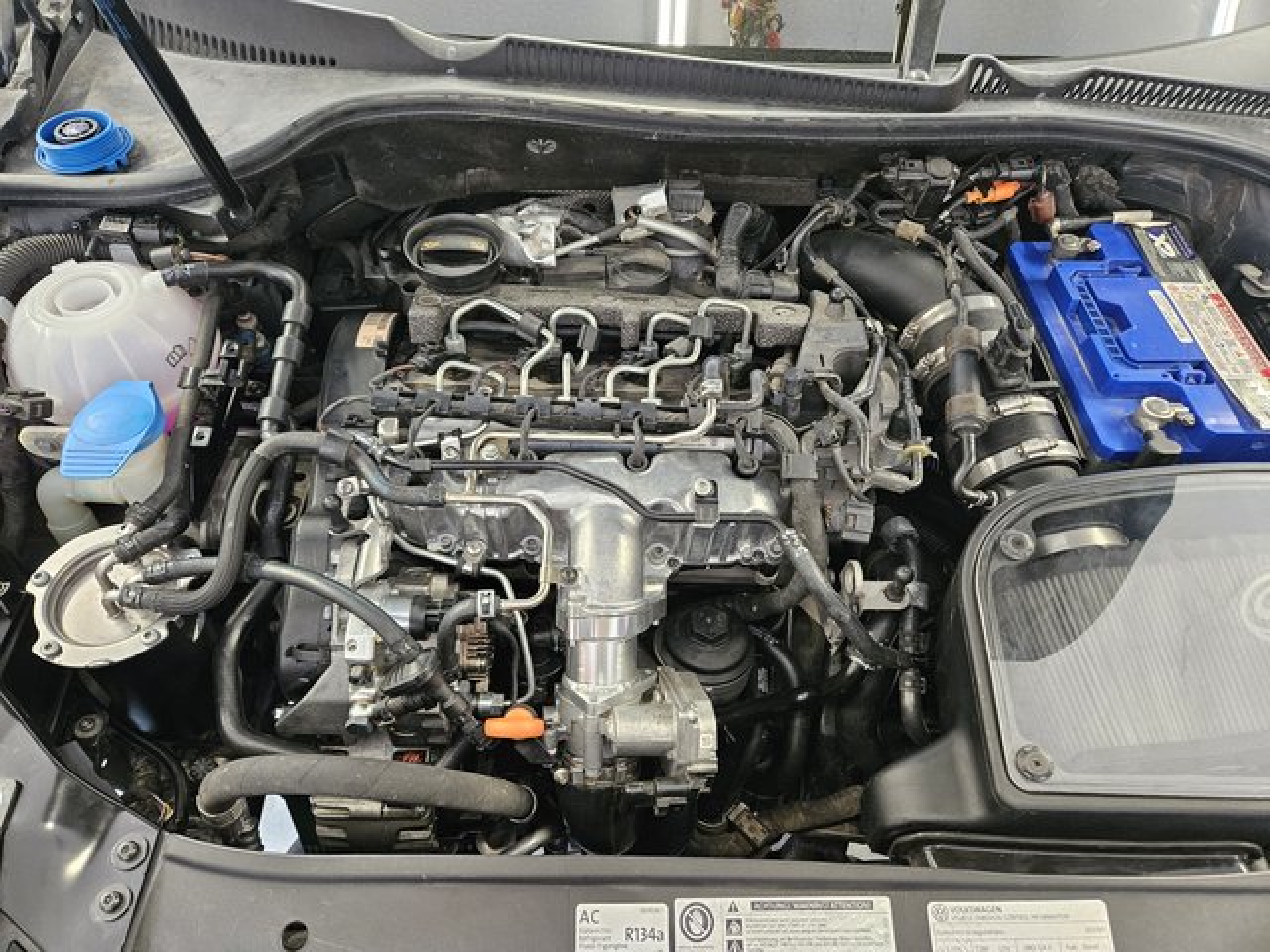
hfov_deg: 73.9
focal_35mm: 23
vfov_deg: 58.9
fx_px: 844
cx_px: 635
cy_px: 476
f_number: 1.8
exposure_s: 1/60
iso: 500
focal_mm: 5.4
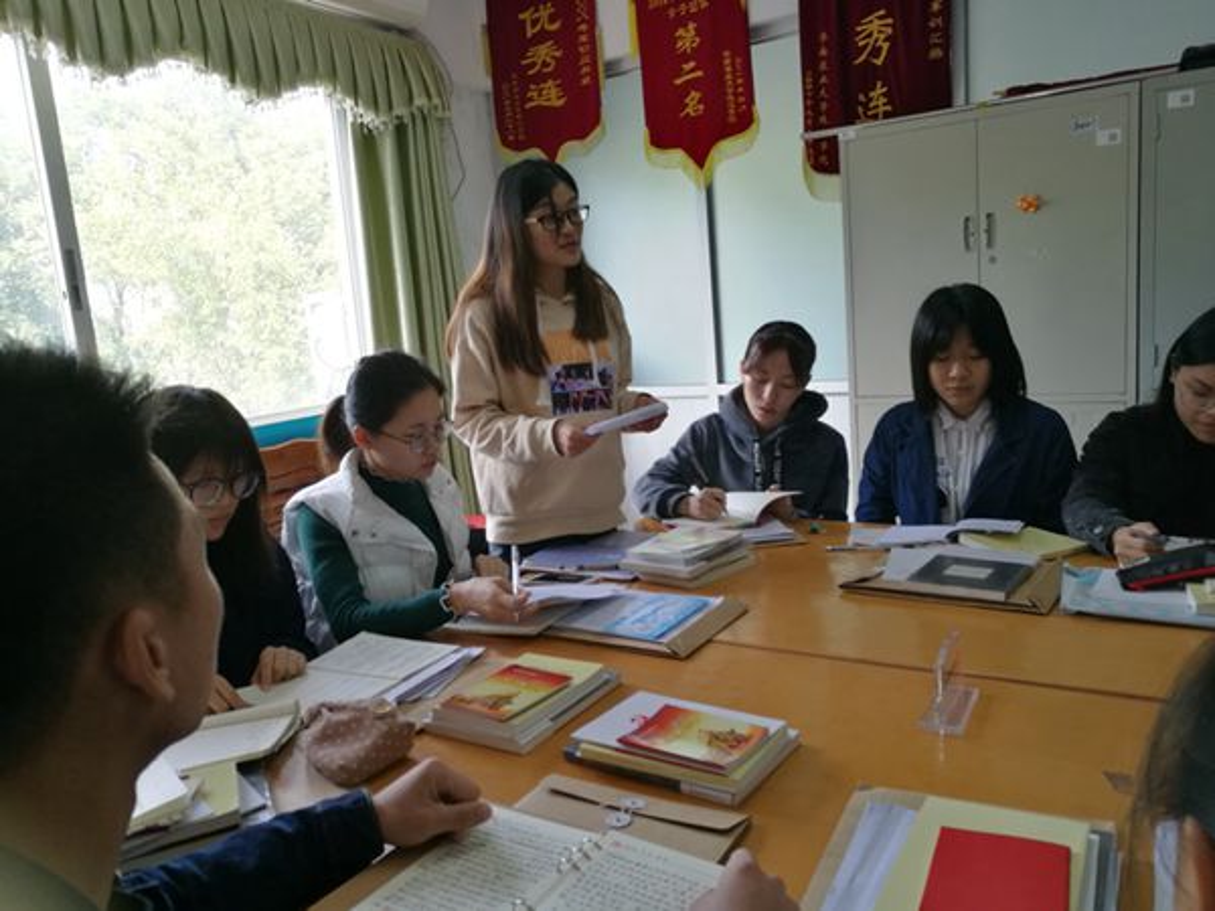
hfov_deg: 65.3
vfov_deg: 51.4
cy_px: 456
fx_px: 948
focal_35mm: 27
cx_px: 608
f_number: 2.2
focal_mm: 4.5
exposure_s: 1/50
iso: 125
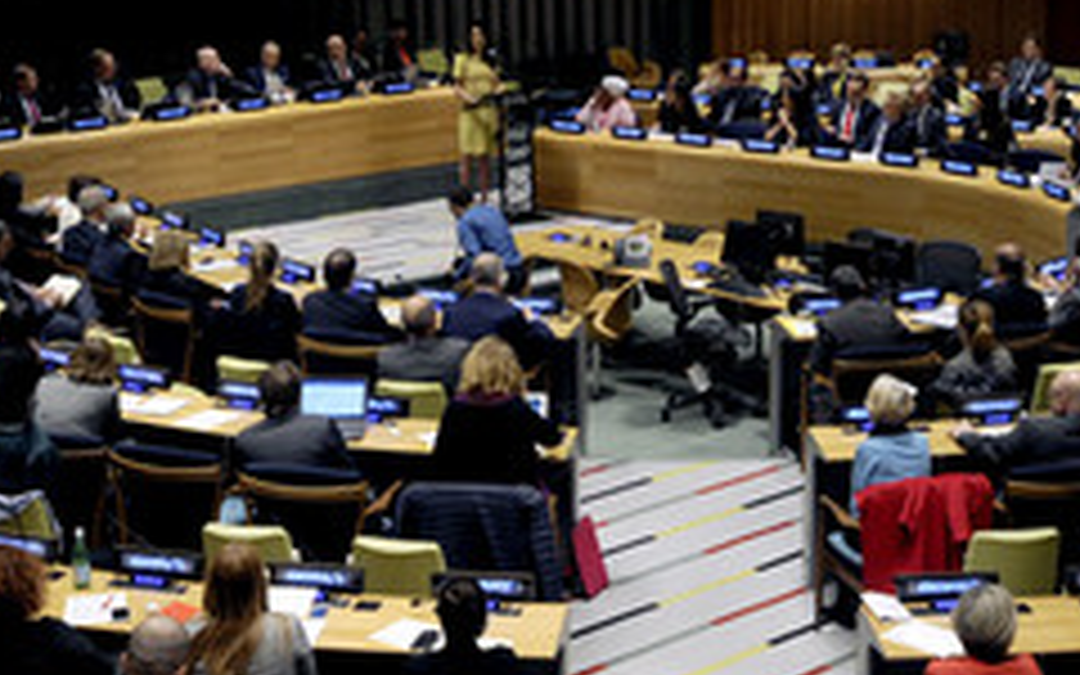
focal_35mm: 67
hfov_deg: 30.6
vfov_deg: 19.3
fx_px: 1972
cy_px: 212
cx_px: 477
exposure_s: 1/320
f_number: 2.8
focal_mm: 35
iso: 1600
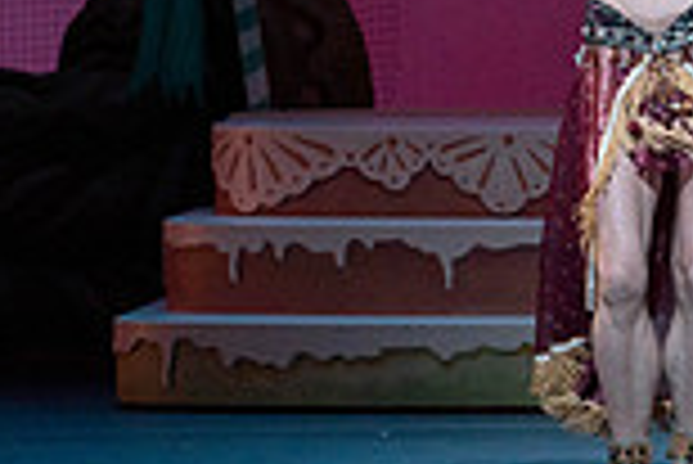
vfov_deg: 1.8
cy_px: -137
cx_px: 670
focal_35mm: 754
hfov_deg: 2.7
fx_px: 14528
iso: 3200
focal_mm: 200
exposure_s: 1/320
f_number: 5.6
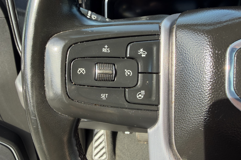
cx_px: 121
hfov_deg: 71.5
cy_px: 77
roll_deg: +0.6
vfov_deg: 51.3
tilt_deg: -32.7
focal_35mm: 25
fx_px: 167
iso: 40
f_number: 2.2
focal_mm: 2.22
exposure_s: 1/135
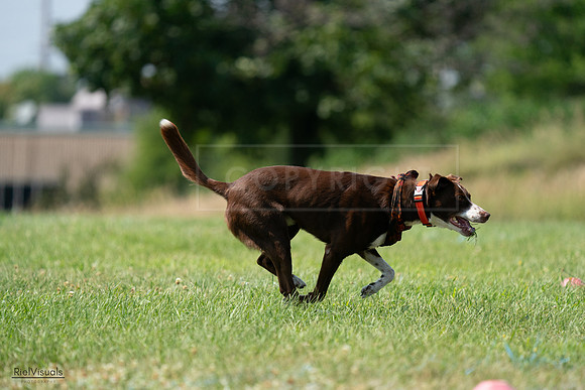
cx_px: 292
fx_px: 6160
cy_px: 195
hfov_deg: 5.4
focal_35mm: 379
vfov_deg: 3.6
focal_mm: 379
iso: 1250
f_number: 6.3
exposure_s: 1/4000
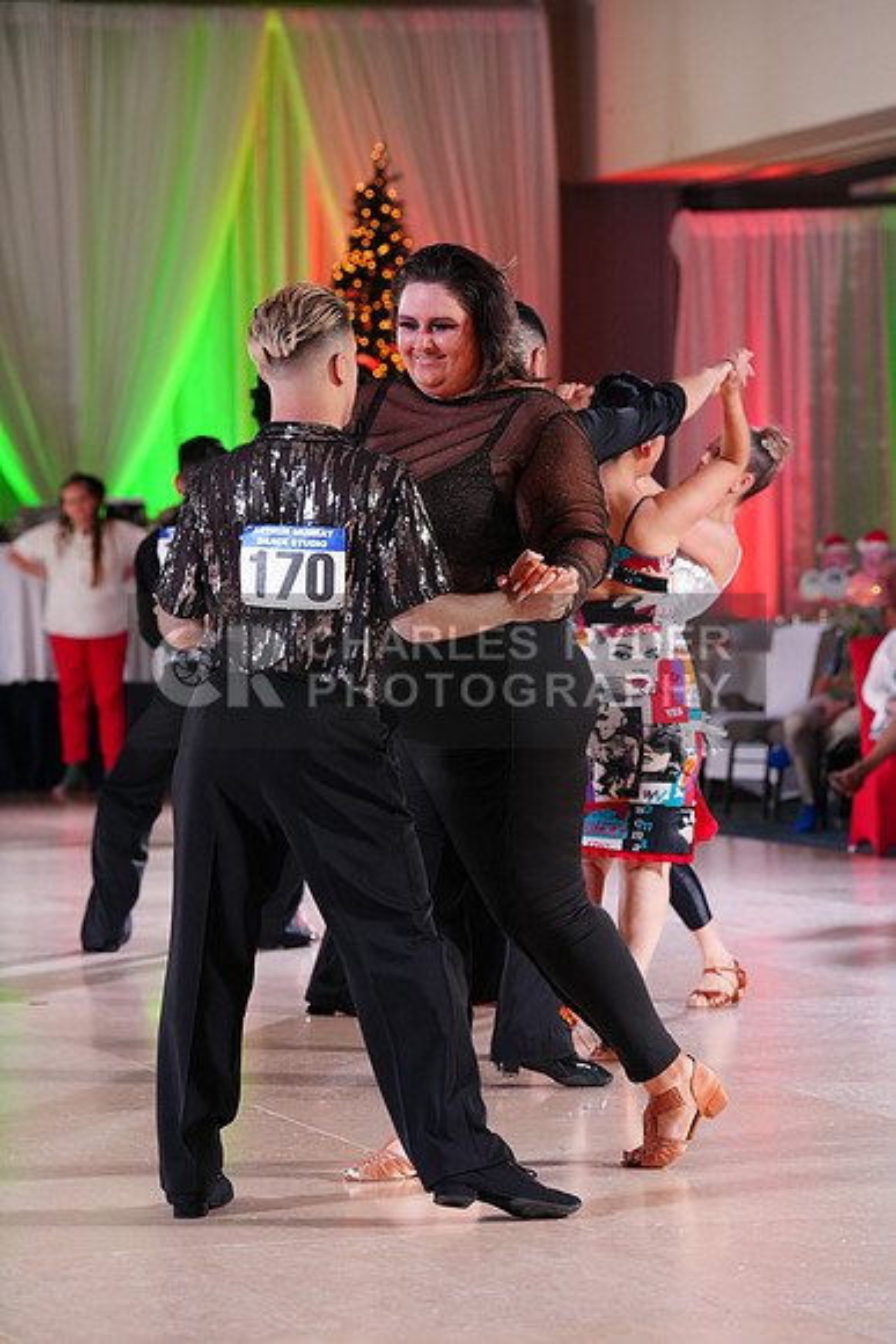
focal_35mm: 148
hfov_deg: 9.3
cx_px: 448
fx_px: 5522
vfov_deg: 13.9
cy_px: 672
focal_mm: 148
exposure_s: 1/200
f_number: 5.6
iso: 1600
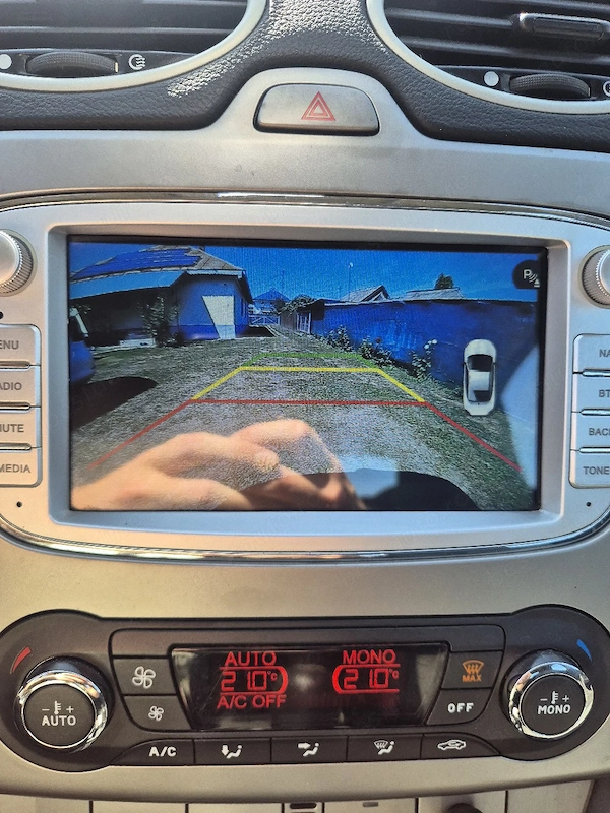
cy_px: 406
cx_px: 305
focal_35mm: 23
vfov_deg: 73.9
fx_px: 540
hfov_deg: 58.9
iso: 32
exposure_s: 1/182
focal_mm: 5.4
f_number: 1.8
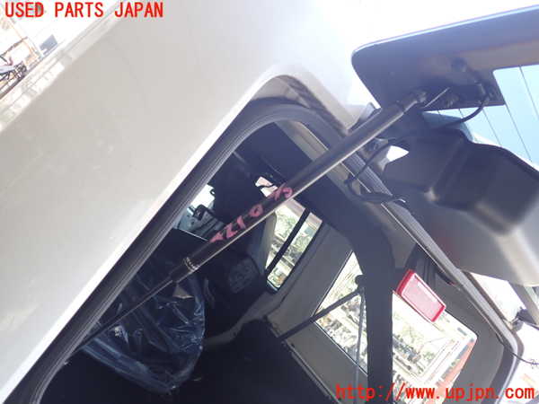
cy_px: 202
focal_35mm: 30
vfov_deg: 46.8
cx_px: 270
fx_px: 467
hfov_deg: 60.0
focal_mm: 5.4
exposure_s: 1/80
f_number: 2.3
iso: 100
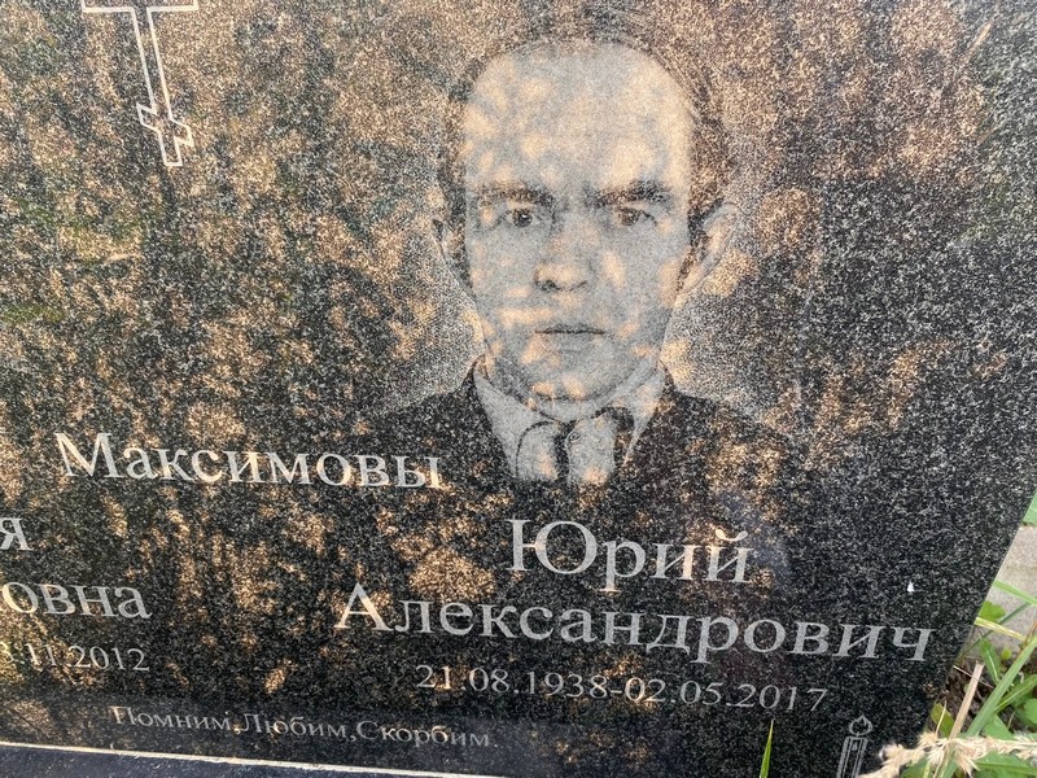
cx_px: 518
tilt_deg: -28.5
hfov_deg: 67.3
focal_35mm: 26
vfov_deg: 53.1
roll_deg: +1.5
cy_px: 389
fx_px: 779
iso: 32
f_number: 1.8
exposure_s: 1/226
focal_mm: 4.25
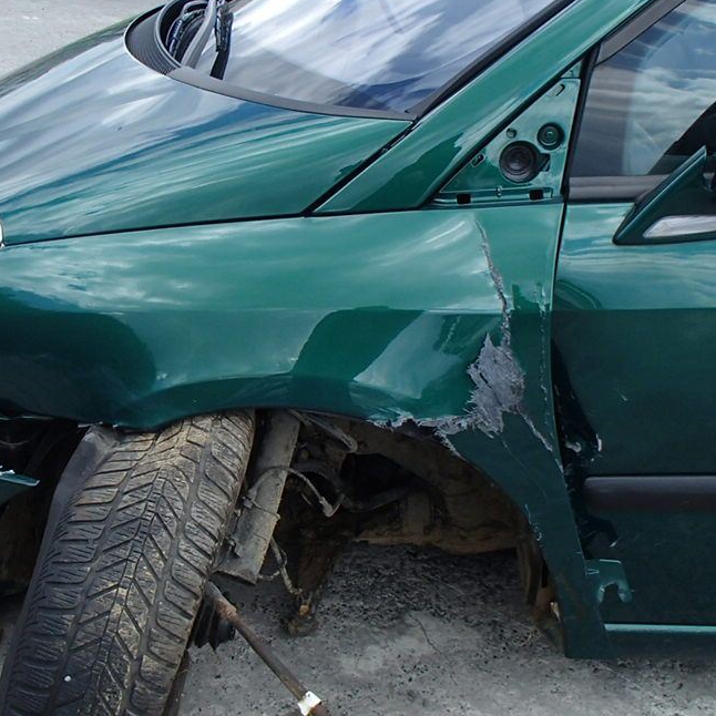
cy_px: 327
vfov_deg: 34.7
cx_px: 280
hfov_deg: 34.5
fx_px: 1147
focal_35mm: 49
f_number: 3.9
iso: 100
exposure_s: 1/400
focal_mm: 5
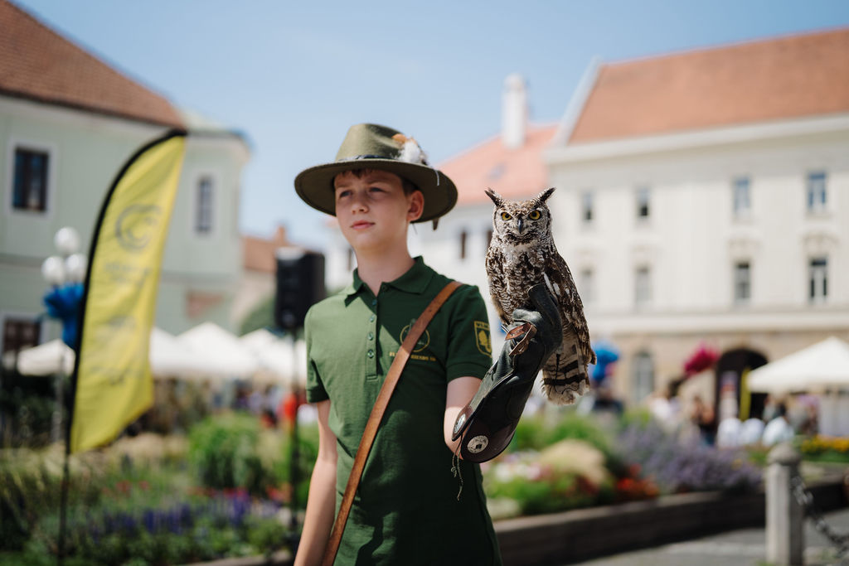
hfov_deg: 38.3
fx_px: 1223
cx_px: 433
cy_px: 283
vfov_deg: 26.1
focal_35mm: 52
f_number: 1.8
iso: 100
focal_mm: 50
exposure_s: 1/6400
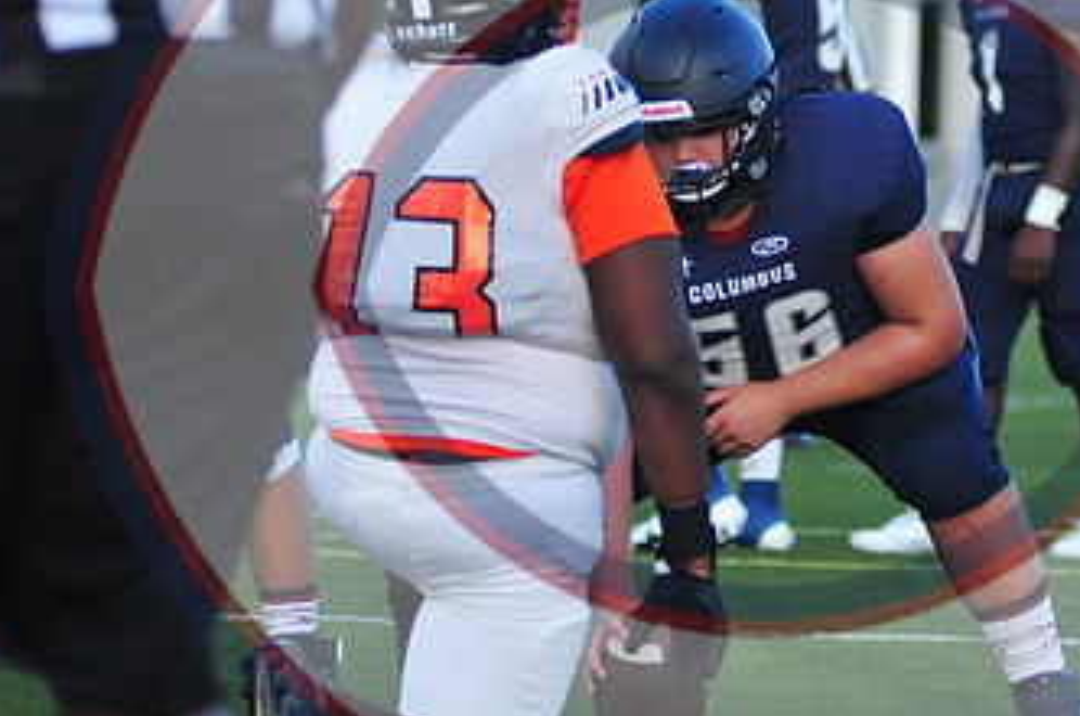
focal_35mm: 262
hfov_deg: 7.9
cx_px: 755
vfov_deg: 5.2
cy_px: 285
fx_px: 7845
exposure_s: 1/5000
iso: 1600
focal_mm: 100
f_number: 2.8
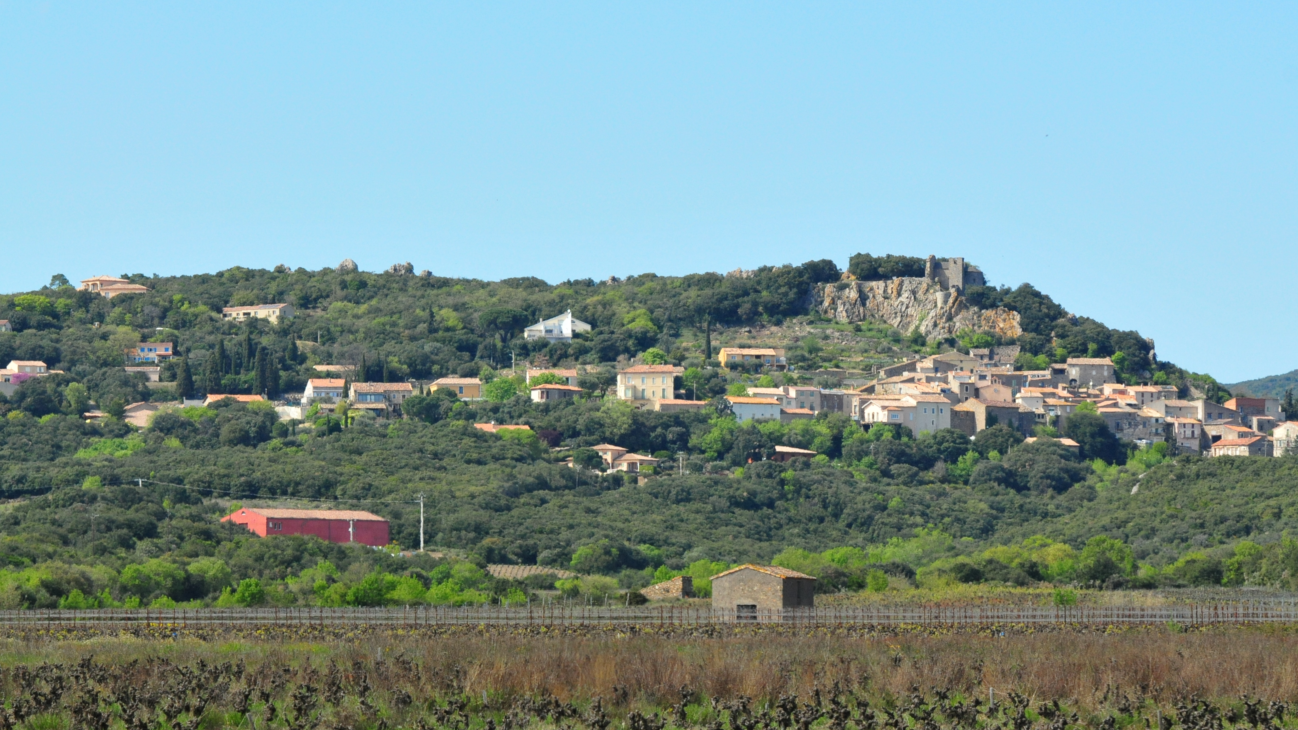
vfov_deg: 6.3
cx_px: 648
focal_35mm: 192
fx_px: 6608
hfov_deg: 11.2
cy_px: 396
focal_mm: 122
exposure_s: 1/1600
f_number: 10
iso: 1000
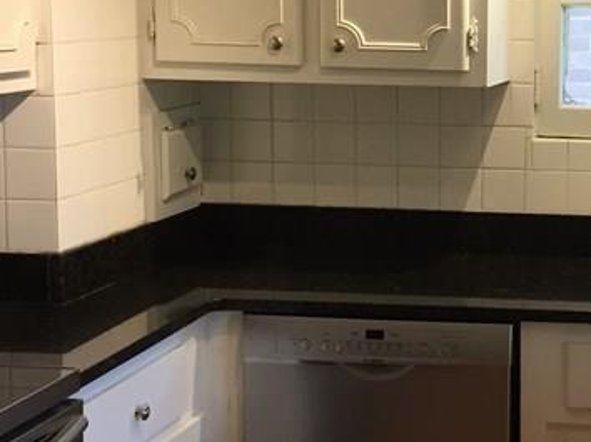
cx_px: 641
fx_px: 1433
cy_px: 180
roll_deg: -1.3
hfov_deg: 22.1
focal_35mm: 84
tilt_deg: -6.6
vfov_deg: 17.5
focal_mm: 4.15
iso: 40
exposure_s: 1/30
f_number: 2.2
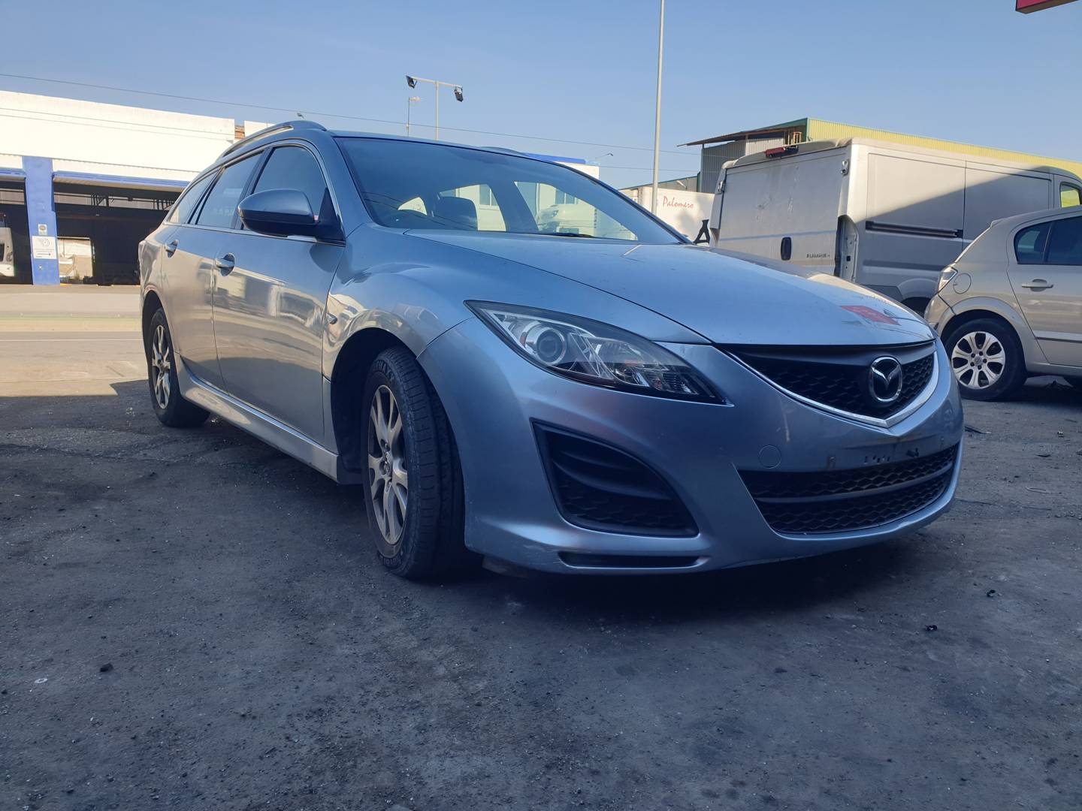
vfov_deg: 53.1
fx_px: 813
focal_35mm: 26
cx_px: 541
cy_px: 406
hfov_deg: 67.3
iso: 50
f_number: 2.4
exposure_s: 1/608
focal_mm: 4.3
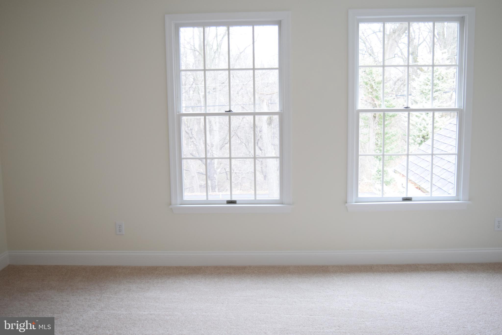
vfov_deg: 35.5
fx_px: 523
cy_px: 168
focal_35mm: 38
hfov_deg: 51.3
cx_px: 251
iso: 500
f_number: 4
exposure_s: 1/60
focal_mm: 25
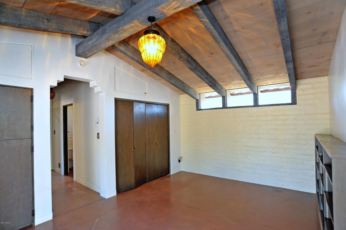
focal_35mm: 18
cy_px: 115
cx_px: 173
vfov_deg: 67.3
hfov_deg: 90.0
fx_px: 173
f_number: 6.3
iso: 500
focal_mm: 18
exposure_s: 1/30
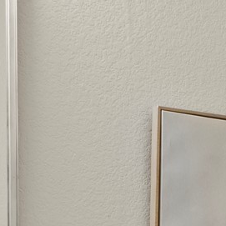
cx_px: 290
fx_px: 753
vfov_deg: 15.9
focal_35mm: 102
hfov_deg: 16.2
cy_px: 323
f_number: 11
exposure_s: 3.2
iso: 250
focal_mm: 10
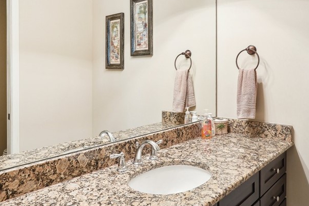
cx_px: 176
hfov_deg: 63.4
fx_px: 249
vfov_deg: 44.7
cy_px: 84
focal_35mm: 29
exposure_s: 1/8
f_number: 8
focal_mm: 16
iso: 400
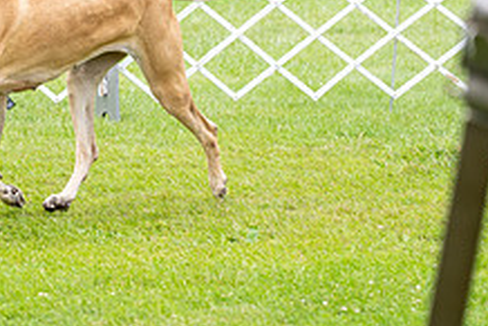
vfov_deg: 4.2
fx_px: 4398
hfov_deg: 6.3
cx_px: -72
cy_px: -97
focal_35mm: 324
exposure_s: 1/1000
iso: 400
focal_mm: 122
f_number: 4.5
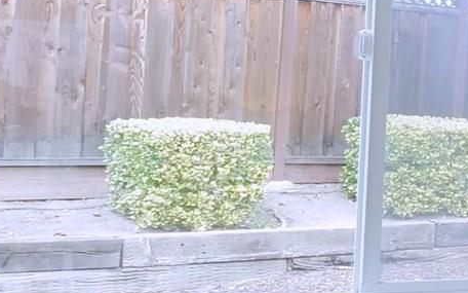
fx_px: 1275
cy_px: 118
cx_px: 1252
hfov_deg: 12.9
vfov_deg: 13.1
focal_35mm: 100
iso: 800
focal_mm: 7
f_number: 5.6
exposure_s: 1/125
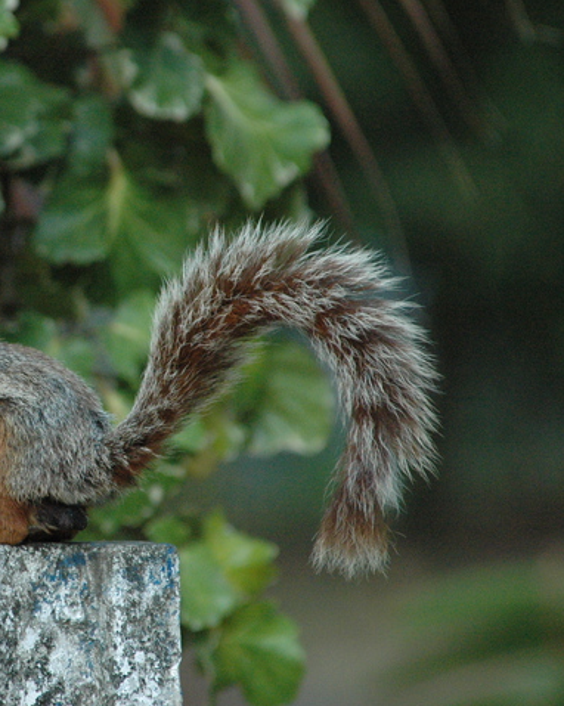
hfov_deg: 1.8
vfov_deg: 2.3
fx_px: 17747
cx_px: 40
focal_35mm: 850
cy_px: 353
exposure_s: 1/800
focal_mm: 400
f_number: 5.6
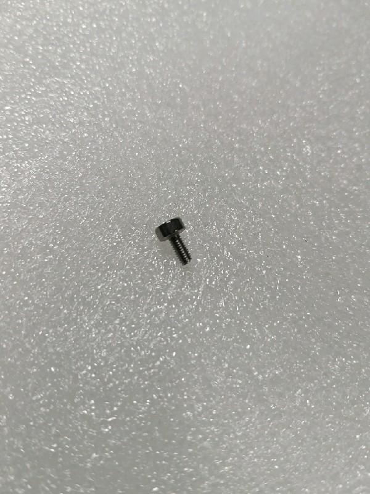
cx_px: 185
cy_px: 247
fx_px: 385
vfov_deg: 65.3
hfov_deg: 51.4
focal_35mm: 27
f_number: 1.8
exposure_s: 1/30
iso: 80
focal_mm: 3.98
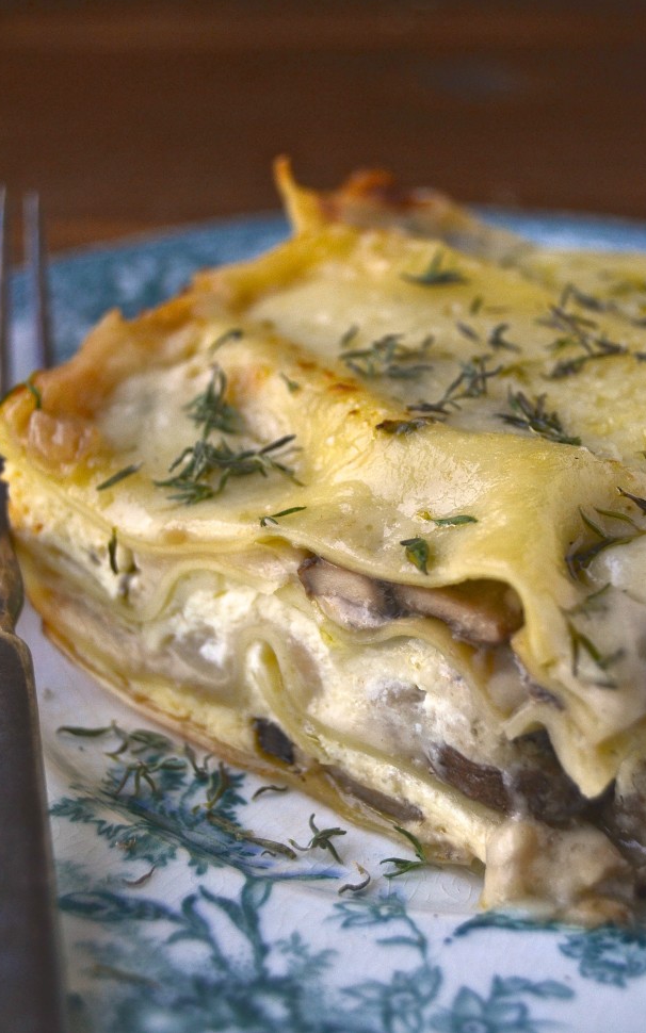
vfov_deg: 29.6
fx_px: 1959
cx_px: 340
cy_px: 513
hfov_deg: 18.7
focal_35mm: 70
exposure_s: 1/500
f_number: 5.3
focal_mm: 45
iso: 400
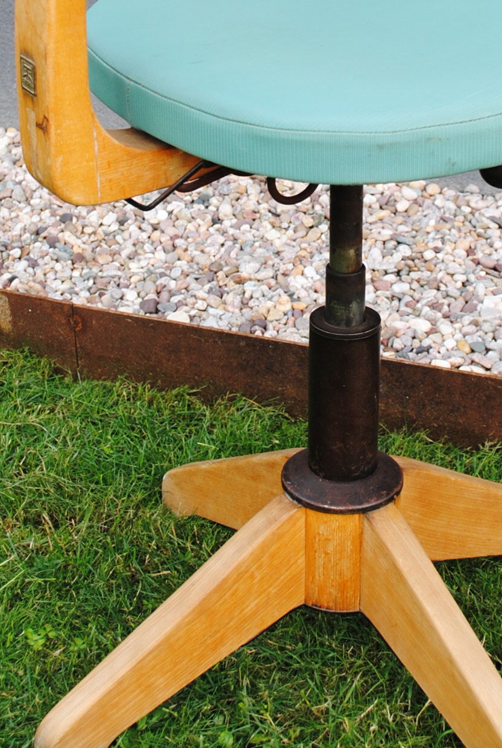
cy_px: 155
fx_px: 1603
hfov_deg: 17.8
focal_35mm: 77
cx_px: 316
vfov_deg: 25.8
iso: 140
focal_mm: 22
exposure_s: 1/125
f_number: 5.6
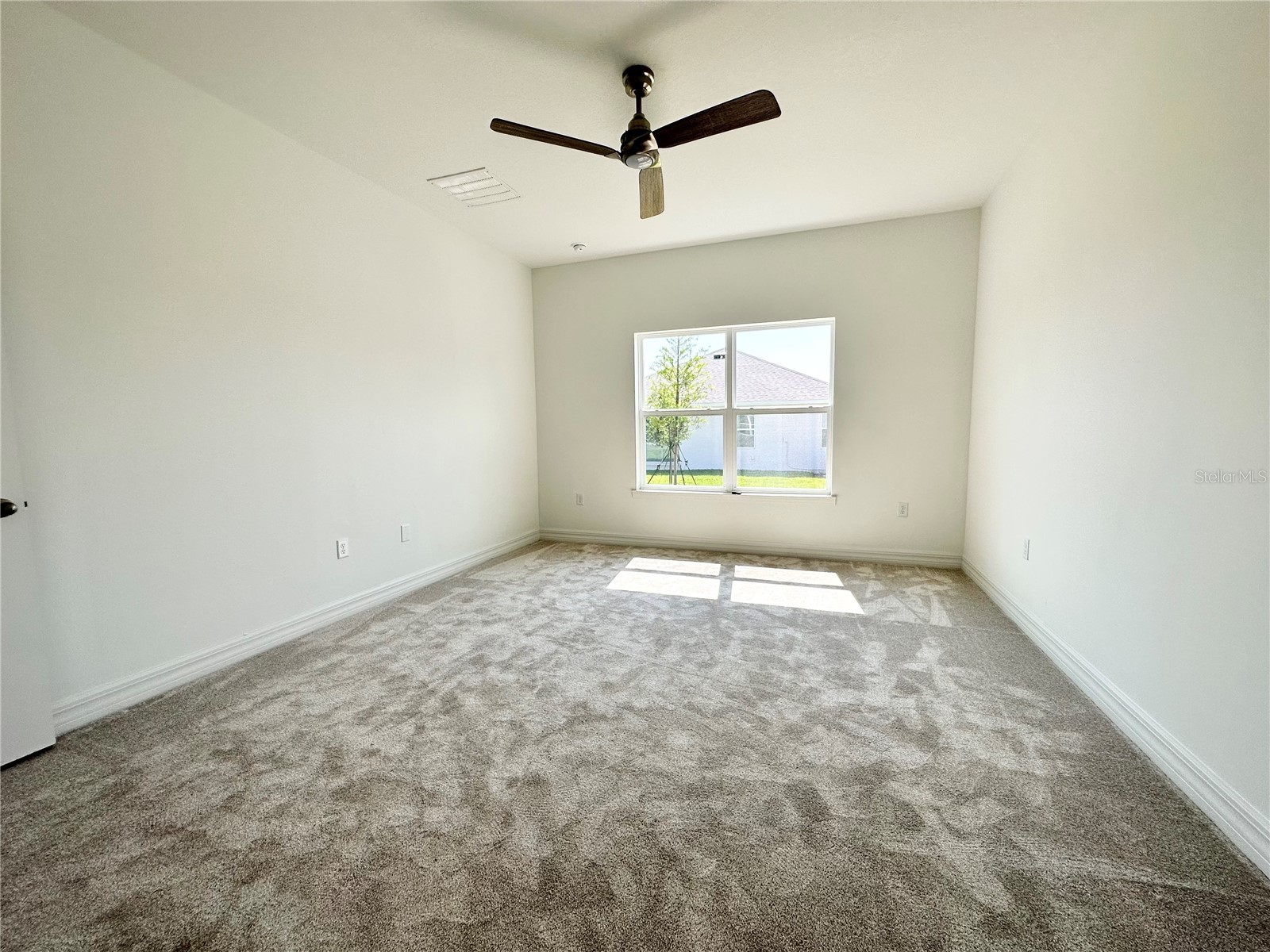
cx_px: 635
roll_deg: +0.5
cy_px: 476
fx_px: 514
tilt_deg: -5.8
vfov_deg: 85.7
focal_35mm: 14
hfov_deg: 102.1
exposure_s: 1/365
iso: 40
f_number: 2.2
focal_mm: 2.22
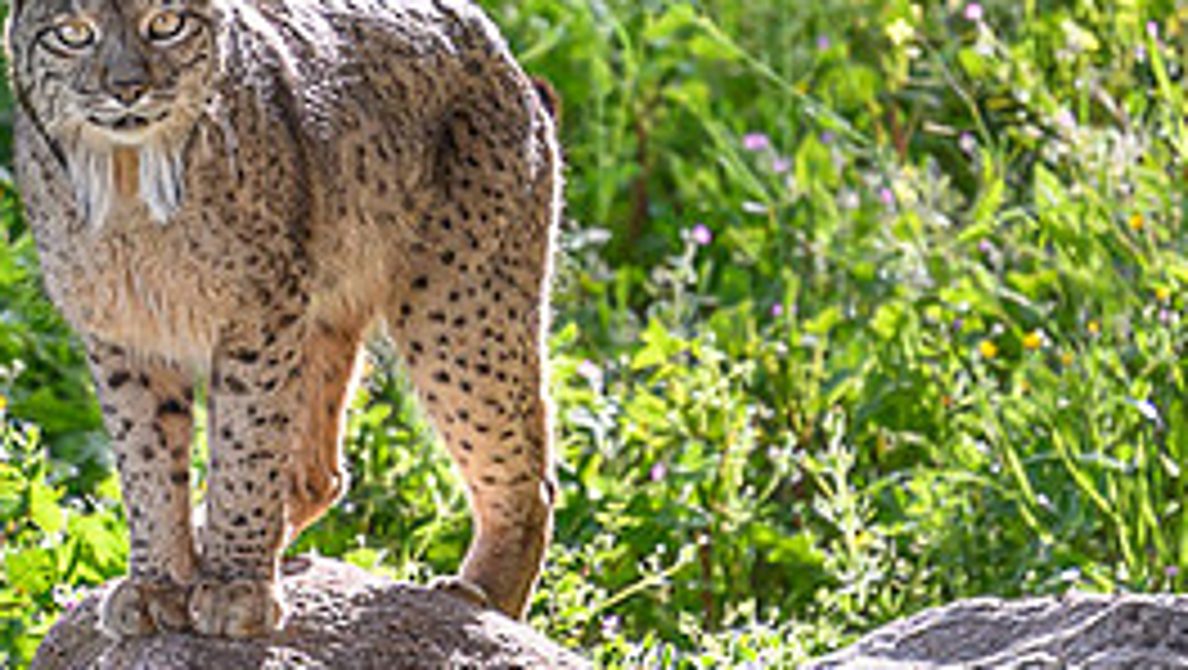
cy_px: 239
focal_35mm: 2105
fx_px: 66363
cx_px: -21
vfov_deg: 0.6
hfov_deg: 1.0
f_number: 4
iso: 900
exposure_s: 1/2000
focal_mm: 560
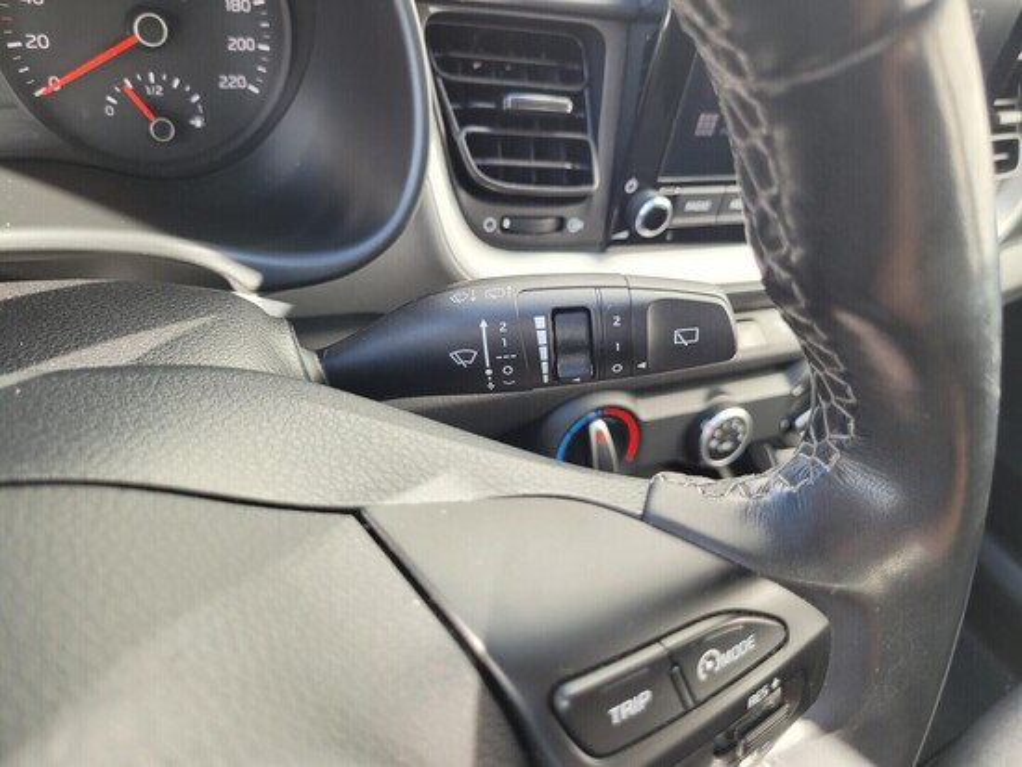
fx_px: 768
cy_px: 384
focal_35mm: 26
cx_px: 511
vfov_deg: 53.1
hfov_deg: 67.3
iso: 50
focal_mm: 5.4
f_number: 1.8
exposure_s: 1/100
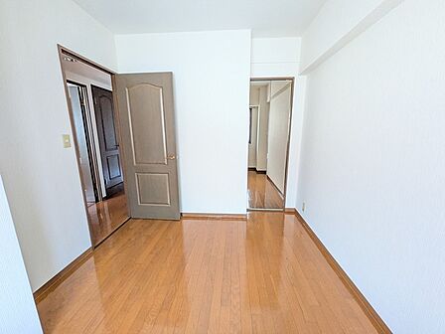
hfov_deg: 102.1
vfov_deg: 85.7
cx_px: 222
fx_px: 180
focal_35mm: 14
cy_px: 167
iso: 565
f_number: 2.2
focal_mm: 1.83
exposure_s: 1/60
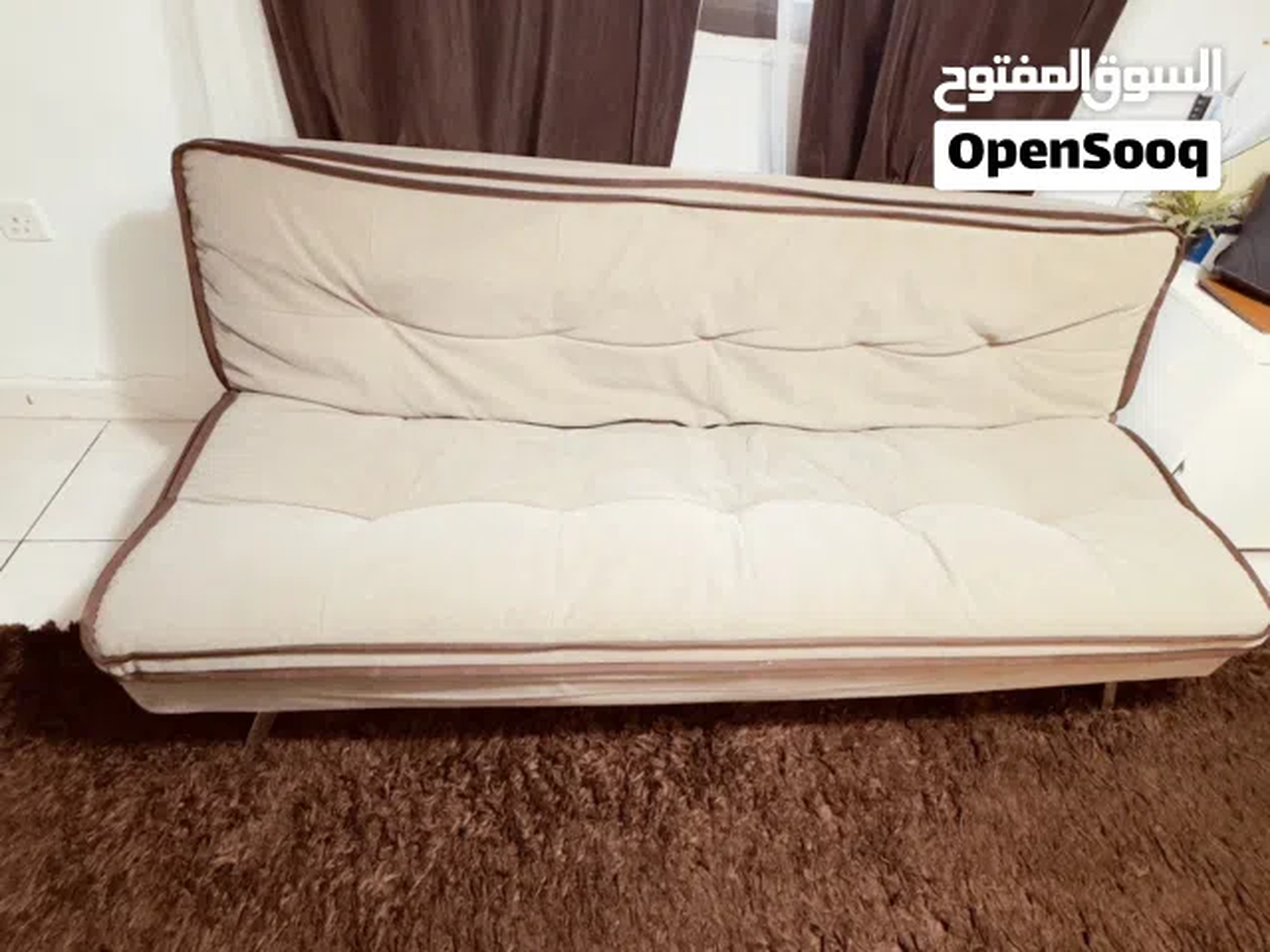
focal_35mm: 14
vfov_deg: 85.7
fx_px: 514
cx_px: 635
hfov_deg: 102.1
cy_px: 476
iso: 400
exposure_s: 1/60
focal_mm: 2.22
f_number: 2.2
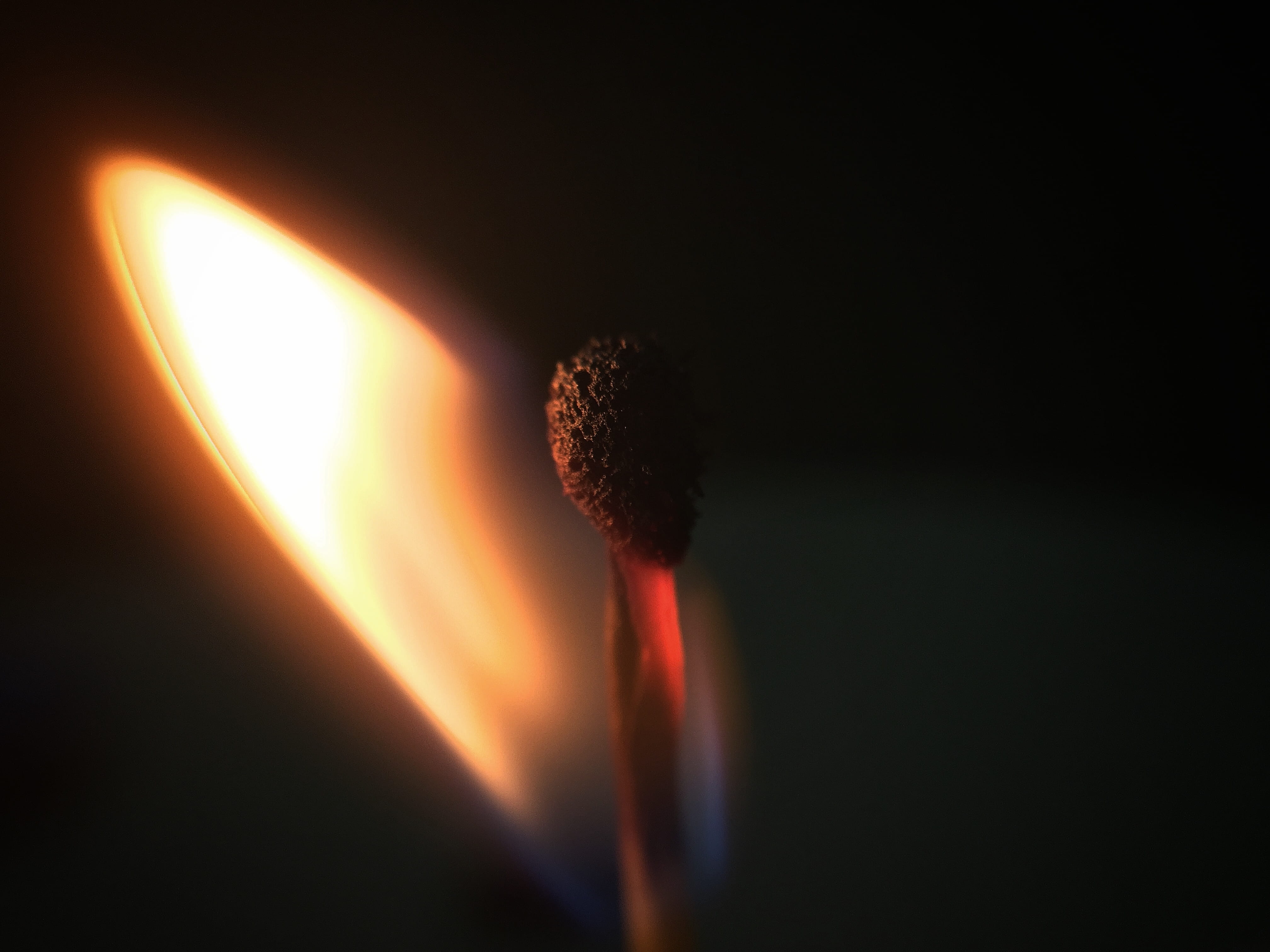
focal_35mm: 29
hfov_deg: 61.7
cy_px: 476
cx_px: 635
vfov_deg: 48.2
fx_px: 1064
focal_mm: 4.15
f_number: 2.2
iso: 32
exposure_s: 1/50
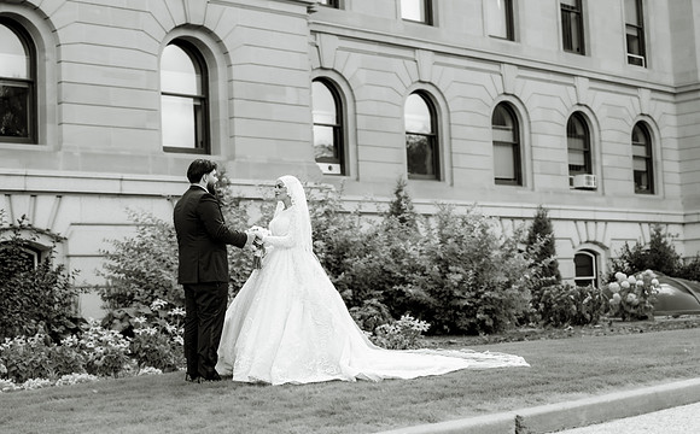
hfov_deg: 33.6
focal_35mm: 61
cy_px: 261
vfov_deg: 21.2
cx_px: 358
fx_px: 1159
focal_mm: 50
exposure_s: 1/800
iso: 200
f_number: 2.5
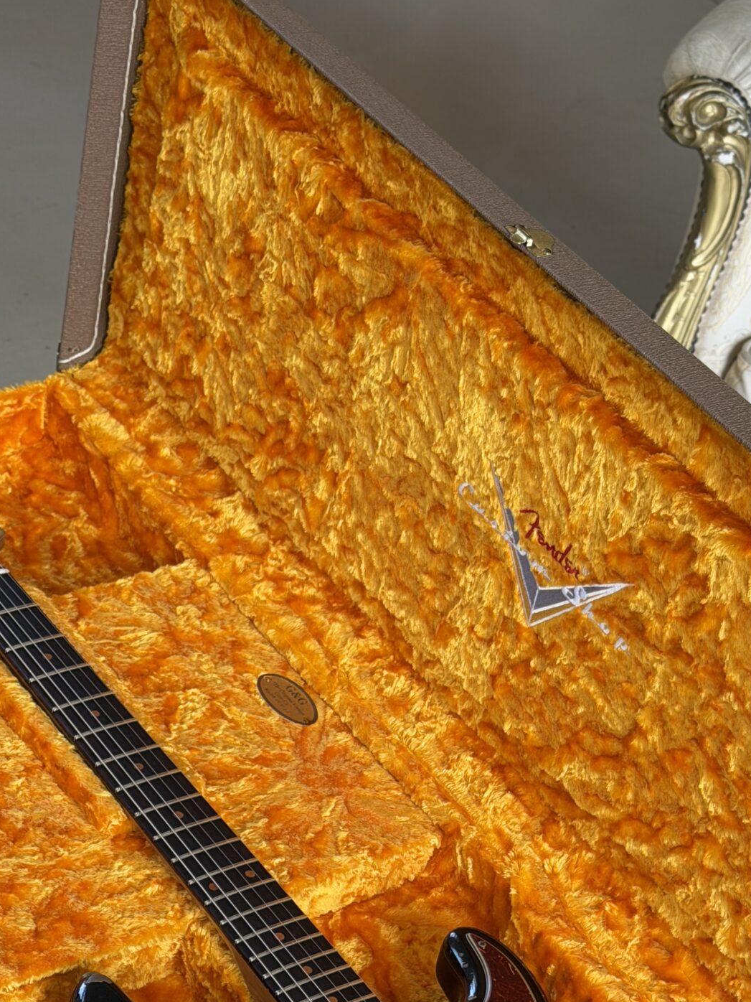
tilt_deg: -41.5
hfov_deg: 16.8
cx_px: 422
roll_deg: -14.7
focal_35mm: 88
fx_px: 2546
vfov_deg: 21.8
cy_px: 871
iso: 50
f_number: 1.78
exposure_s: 1/121
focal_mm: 6.76
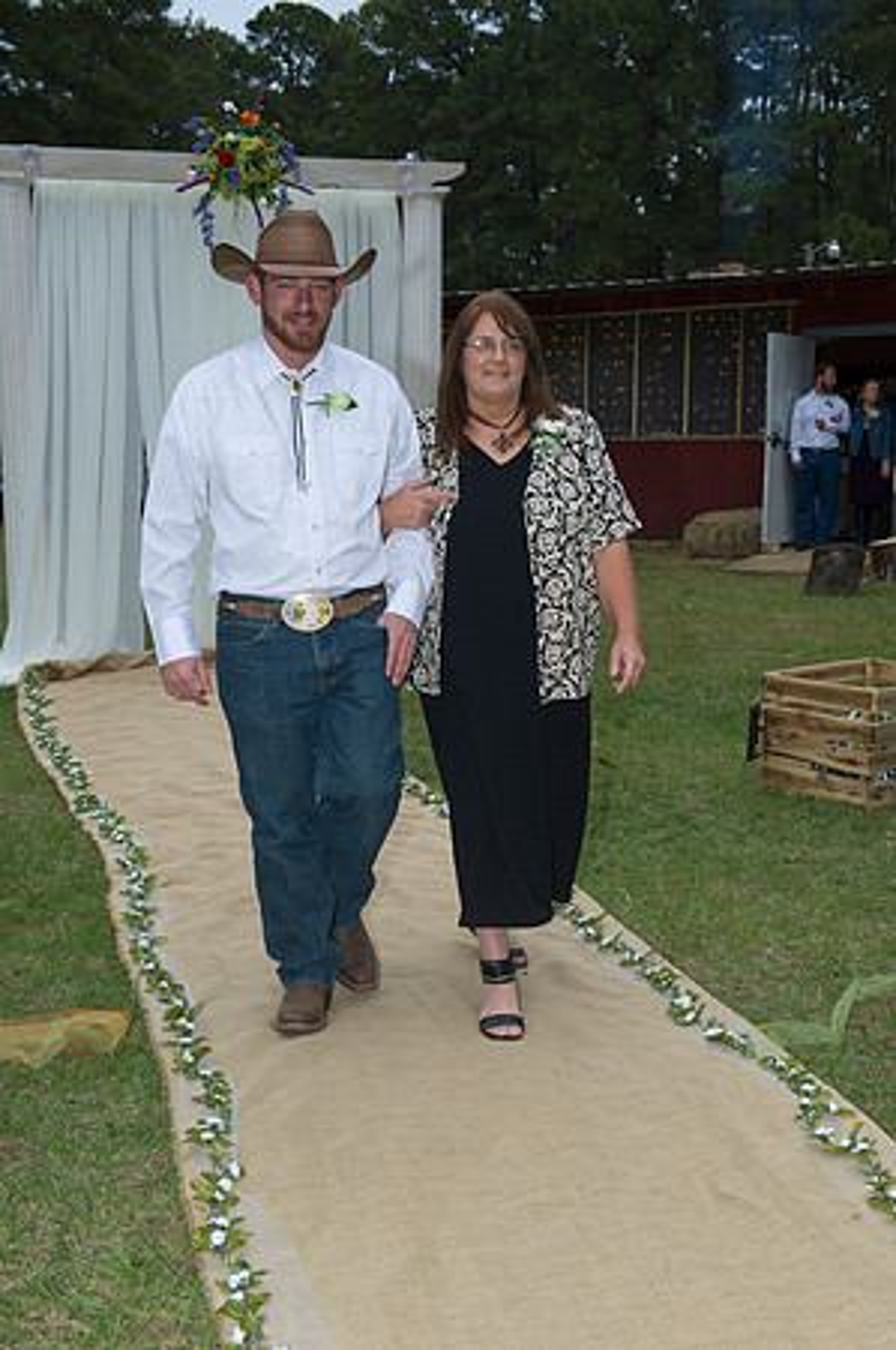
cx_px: 448
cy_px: 675
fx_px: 1796
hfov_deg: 28.0
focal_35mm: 48
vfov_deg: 41.2
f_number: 8
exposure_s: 1/200
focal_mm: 48
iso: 800
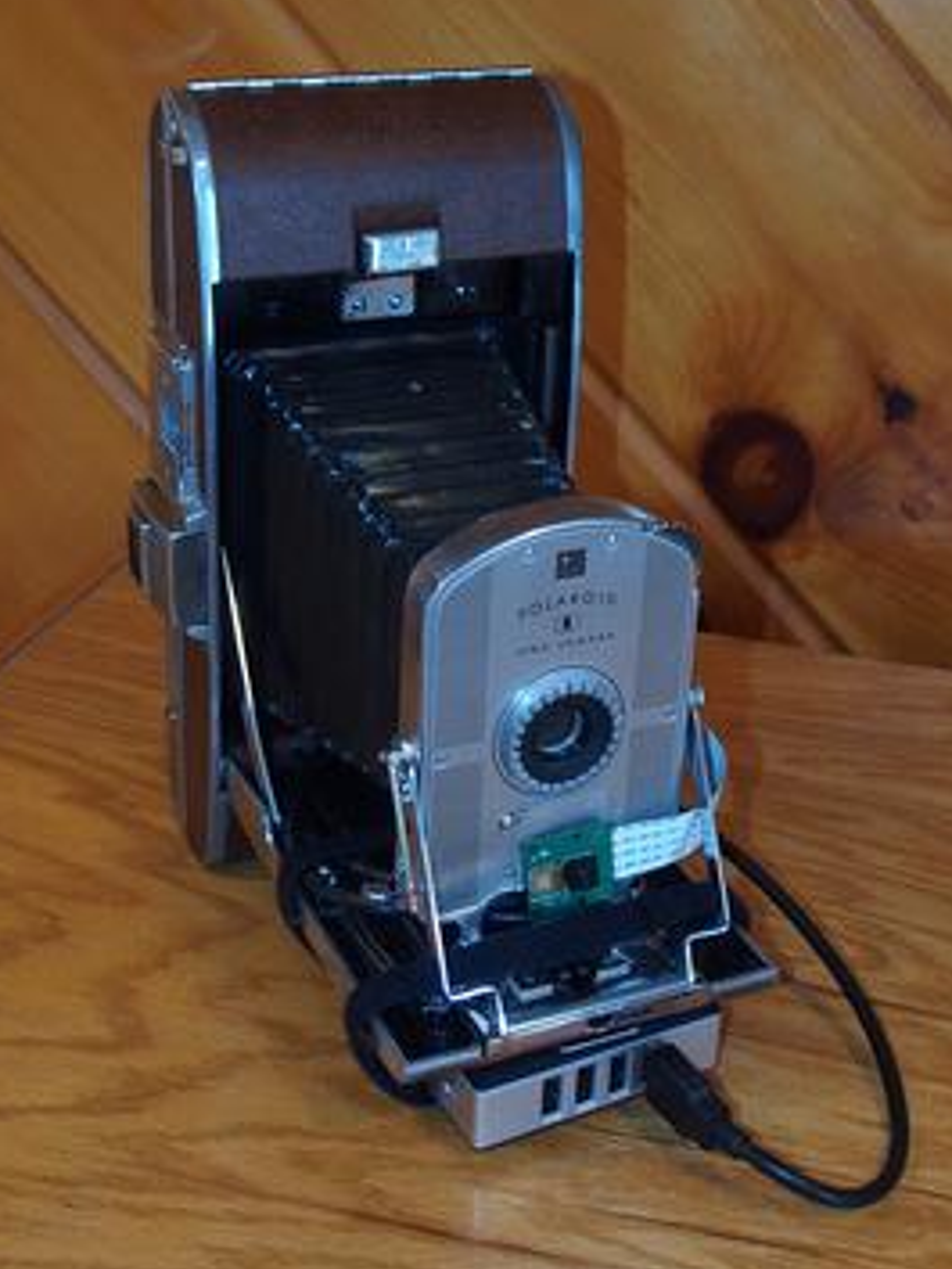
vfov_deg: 43.8
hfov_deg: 33.6
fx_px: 1576
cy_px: 690
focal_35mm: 43
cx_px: 438
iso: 400
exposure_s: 1/40
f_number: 2.8
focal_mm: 8.1
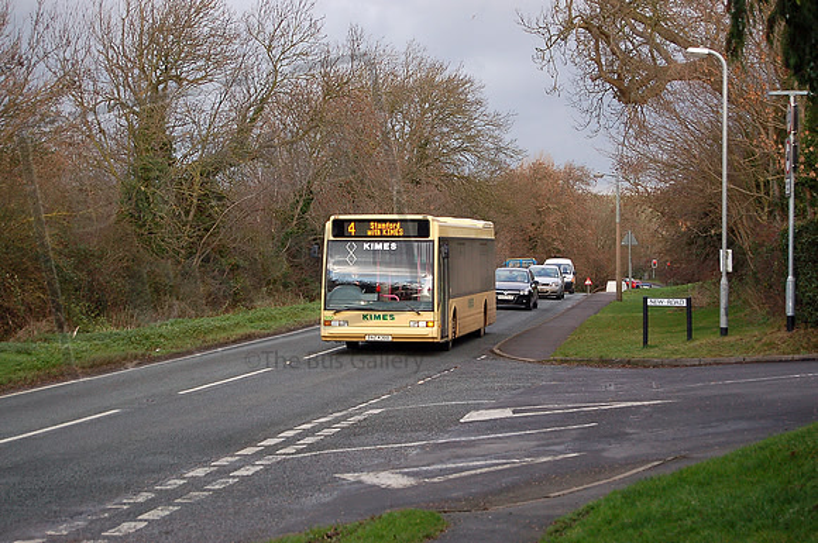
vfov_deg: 16.5
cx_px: 409
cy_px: 272
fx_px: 1872
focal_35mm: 82
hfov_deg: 24.6
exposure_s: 1/500
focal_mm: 55
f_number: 5.6
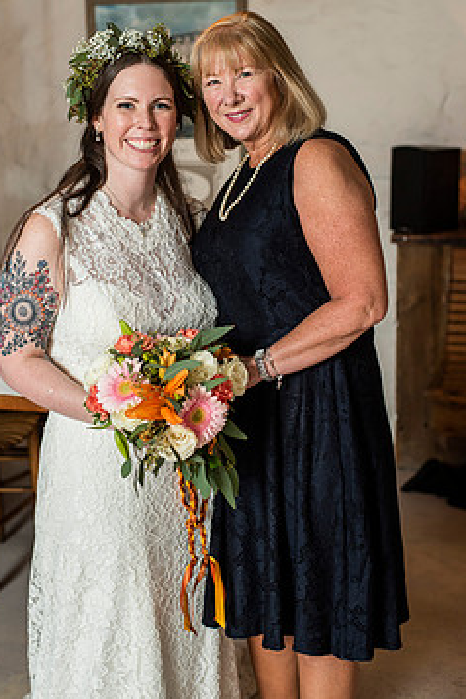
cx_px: 188
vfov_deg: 31.8
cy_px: 282
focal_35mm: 63
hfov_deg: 21.5
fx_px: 1223
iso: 400
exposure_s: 1/80
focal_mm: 50
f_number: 3.2
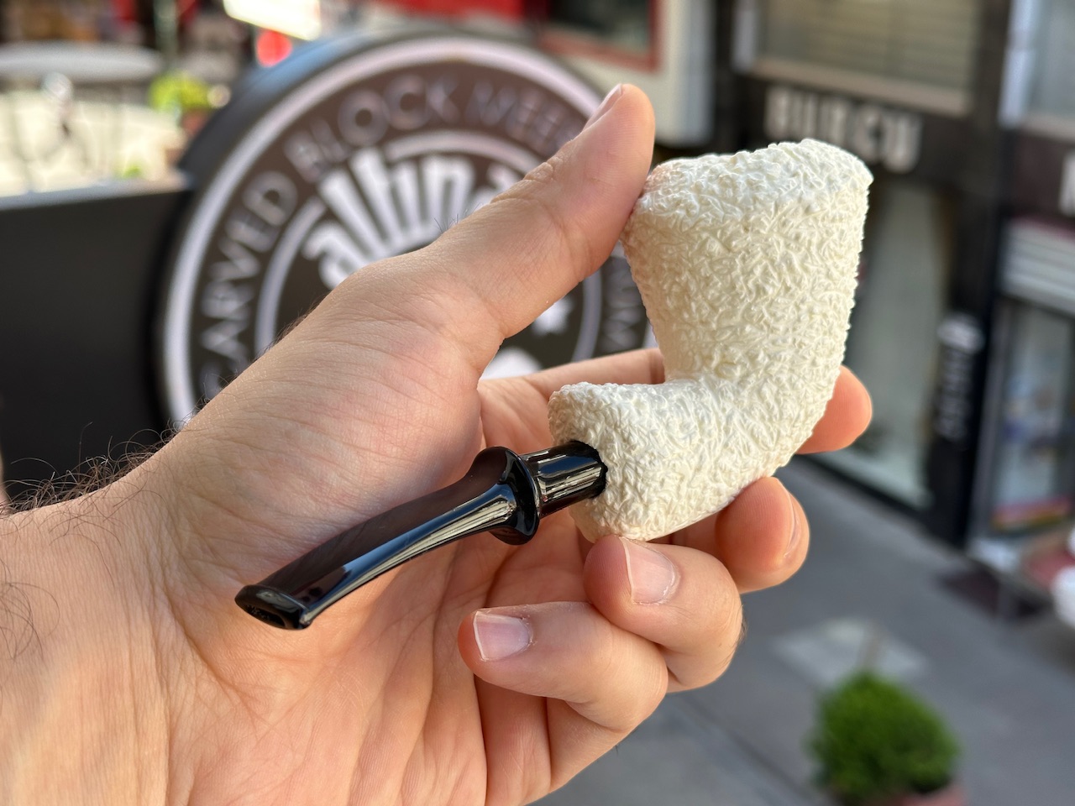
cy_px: 403
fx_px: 1491
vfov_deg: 30.3
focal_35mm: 48
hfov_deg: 39.7
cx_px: 538
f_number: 1.78
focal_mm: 6.86
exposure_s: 1/478
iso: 64
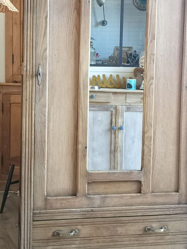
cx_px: 96
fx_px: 403
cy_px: 91
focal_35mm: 56
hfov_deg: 26.1
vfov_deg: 34.1
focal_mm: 5.58
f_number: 1.8
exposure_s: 1/33.3
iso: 250
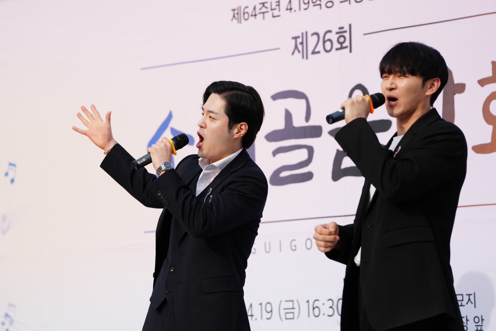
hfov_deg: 10.3
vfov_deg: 6.9
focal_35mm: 200
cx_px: 248
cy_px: 166
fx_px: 2755
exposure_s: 1/500
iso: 100
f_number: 4.5
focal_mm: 200
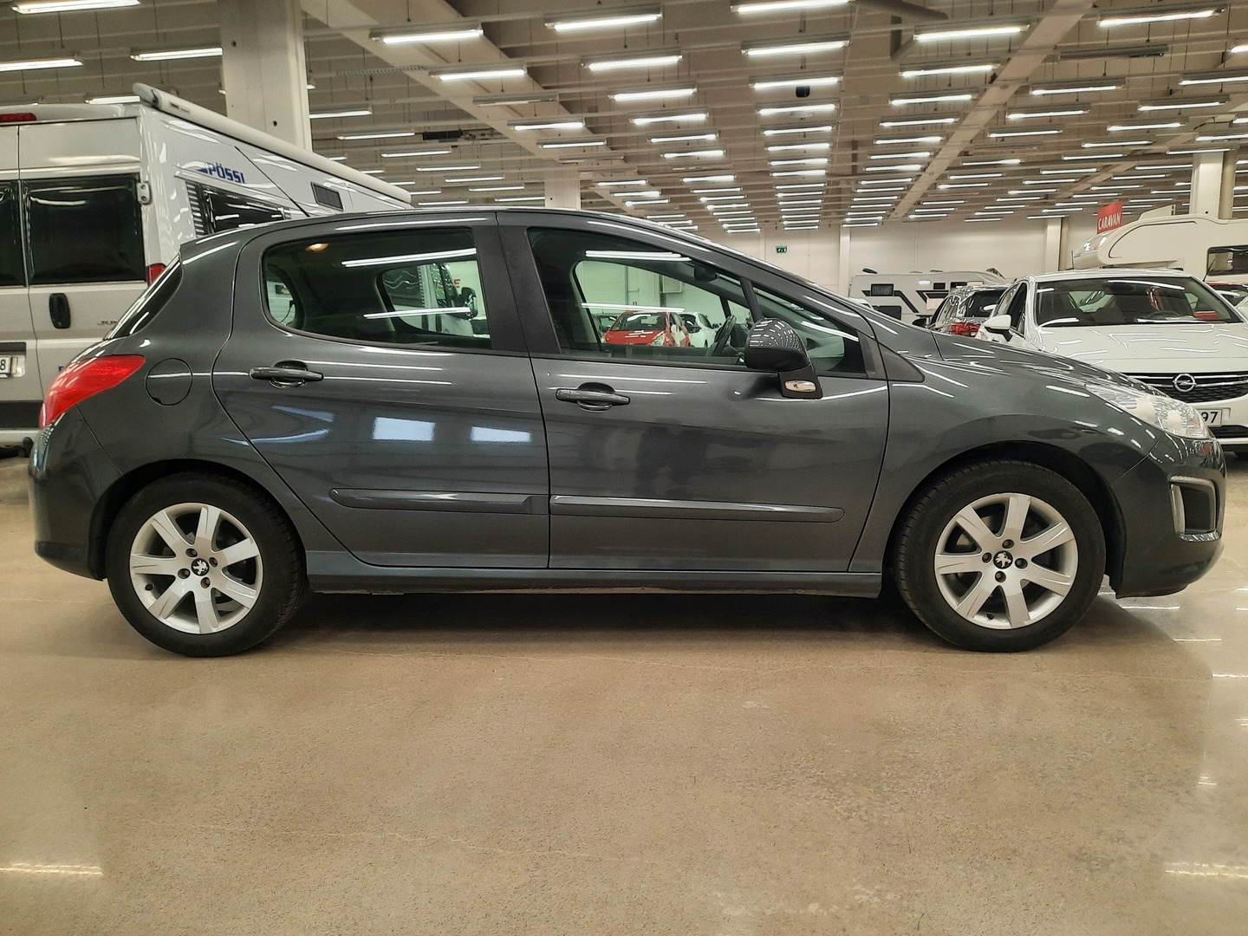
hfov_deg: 69.4
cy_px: 468
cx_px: 624
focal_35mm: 25
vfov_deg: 54.9
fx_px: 901
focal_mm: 4.6
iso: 200
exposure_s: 1/50
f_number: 2
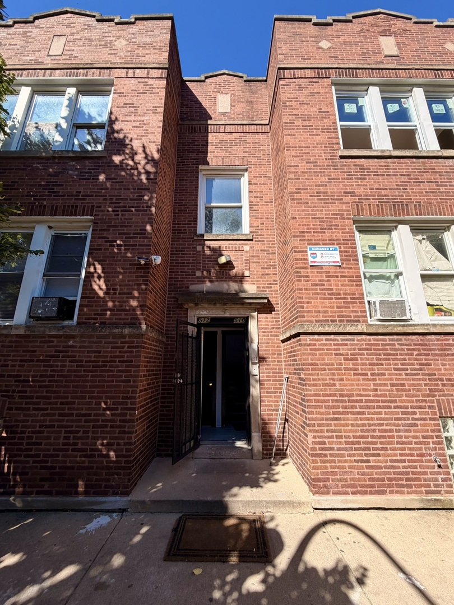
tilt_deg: +14.9
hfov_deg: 85.7
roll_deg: -0.1
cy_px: 302
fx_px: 245
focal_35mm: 14
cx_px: 227
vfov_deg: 102.1
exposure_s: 1/770
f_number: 2.2
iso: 40
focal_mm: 2.22
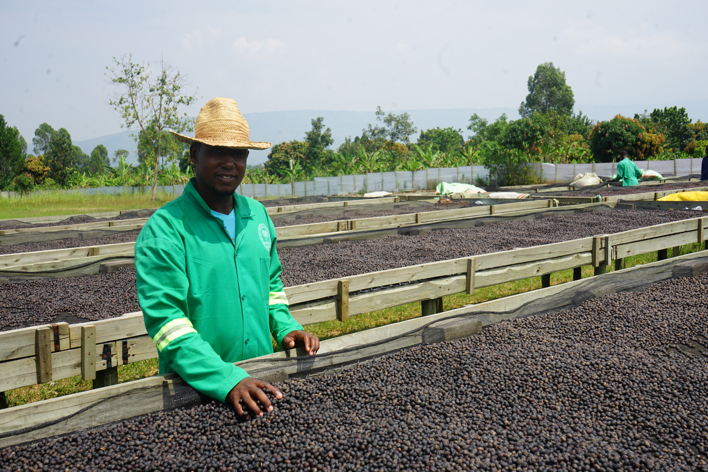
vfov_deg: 35.1
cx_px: 354
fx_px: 747
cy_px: 236
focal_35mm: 38
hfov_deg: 50.7
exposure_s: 1/125
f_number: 11
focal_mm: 38
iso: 100
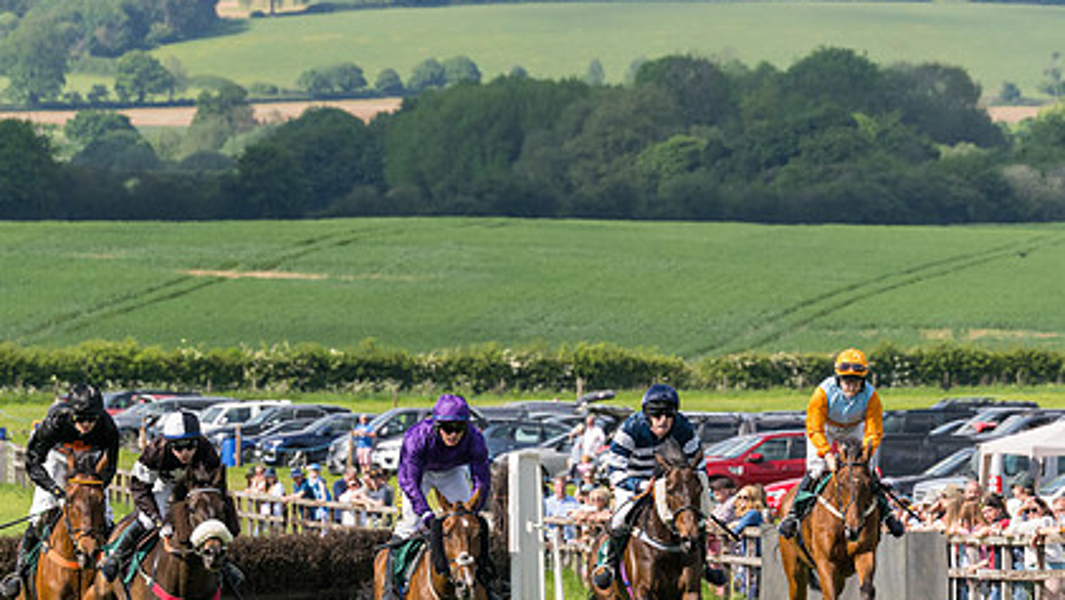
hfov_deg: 6.2
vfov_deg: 3.5
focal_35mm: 347
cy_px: 545
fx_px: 9801
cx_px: 529
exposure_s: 1/2000
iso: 400
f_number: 5
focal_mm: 135
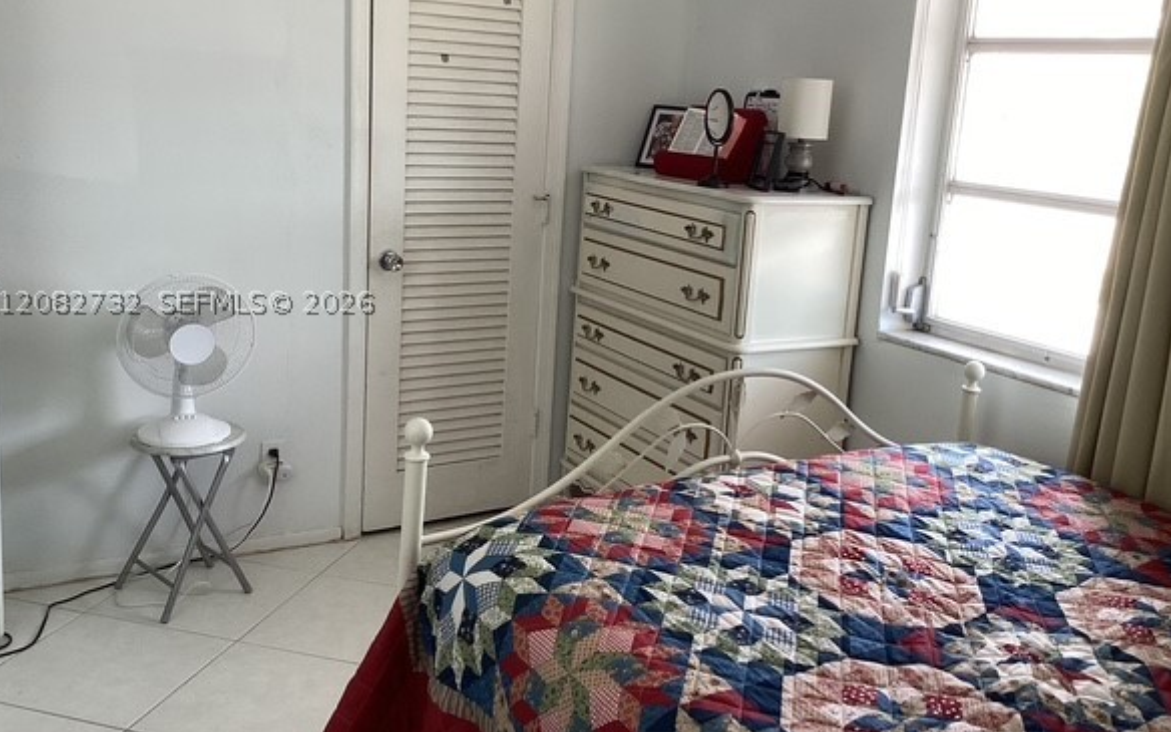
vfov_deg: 35.2
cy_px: 301
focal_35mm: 36
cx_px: 614
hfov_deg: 54.0
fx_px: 1149
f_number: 2.4
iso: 80
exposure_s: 1/100
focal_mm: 3.3
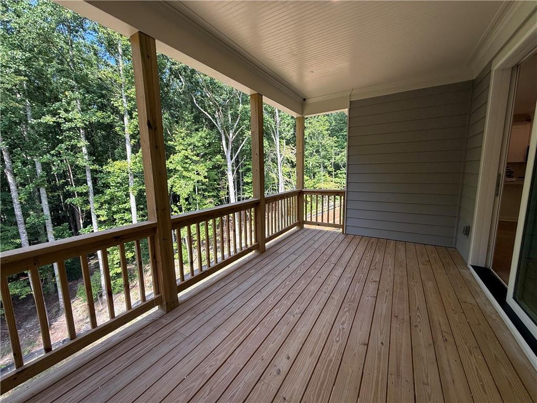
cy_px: 202
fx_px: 217
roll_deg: +1.7
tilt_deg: -7.3
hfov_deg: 102.1
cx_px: 268
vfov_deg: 85.7
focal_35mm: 14
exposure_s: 1/282
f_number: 2.2
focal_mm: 2.22
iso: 50
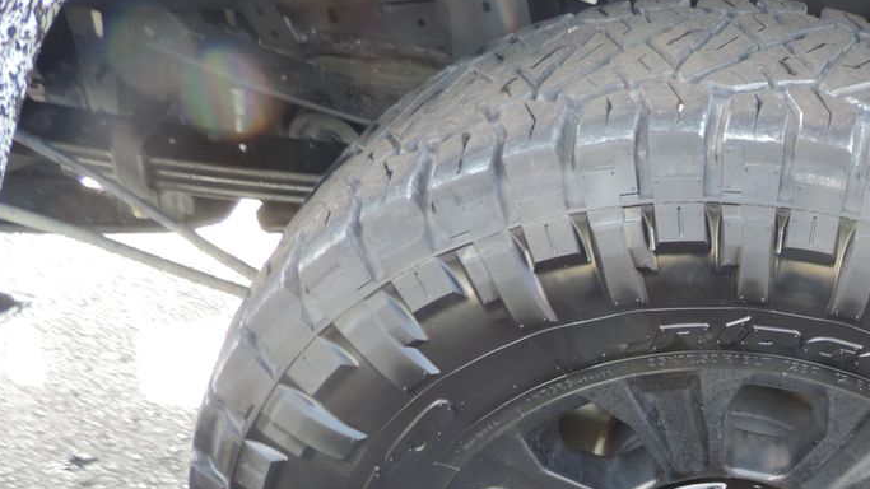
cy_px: 522
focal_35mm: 49
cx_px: 809
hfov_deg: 38.7
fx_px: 1130
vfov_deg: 23.1
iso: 90
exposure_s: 1/30
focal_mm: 4.3
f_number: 3
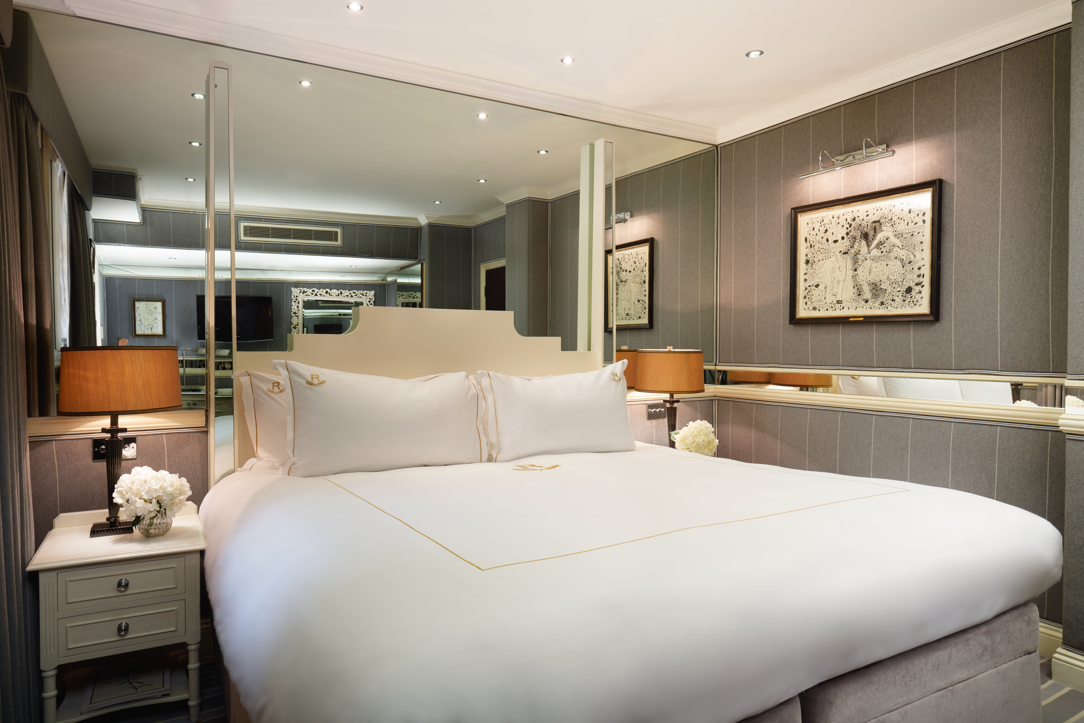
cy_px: 362
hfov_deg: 81.2
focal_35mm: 21
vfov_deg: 59.5
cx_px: 542
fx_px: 632
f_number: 16
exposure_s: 1/250
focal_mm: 21
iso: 50
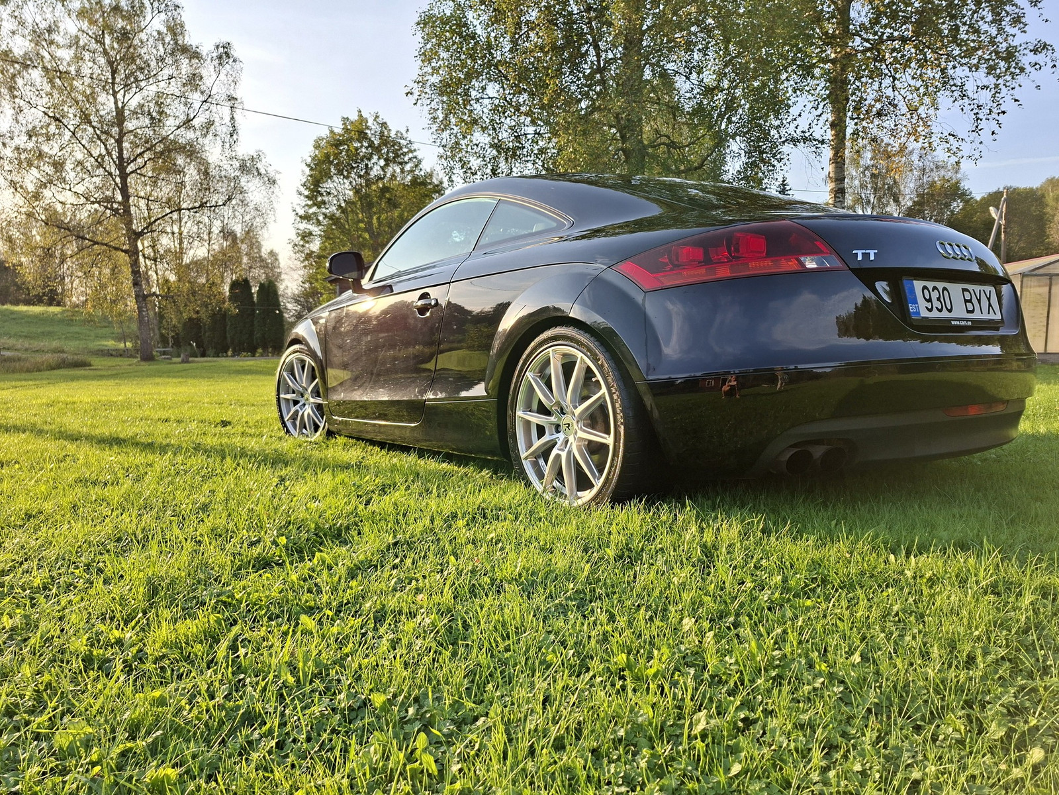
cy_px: 398
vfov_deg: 58.9
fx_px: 704
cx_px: 530
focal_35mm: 23
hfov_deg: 73.9
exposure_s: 1/727
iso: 50
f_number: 1.8
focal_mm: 5.54
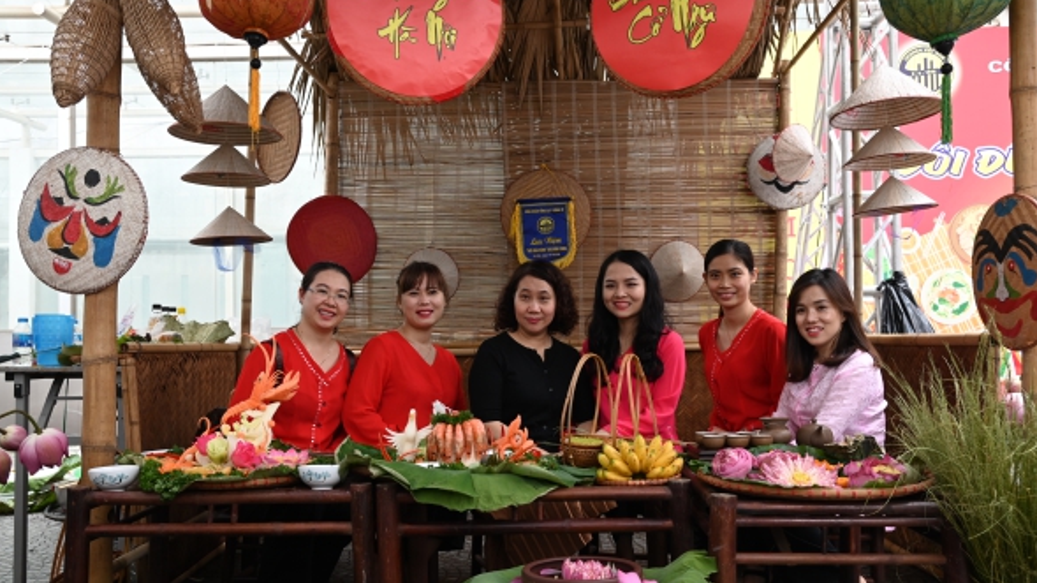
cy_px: 314
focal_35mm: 33
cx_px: 522
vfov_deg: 35.6
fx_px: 907
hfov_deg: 59.5
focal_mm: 31
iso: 1000
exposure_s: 1/160
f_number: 7.1
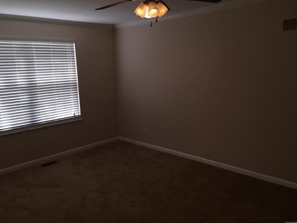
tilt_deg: -10.9
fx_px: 257
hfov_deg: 60.0
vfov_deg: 46.8
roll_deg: +1.7
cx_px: 146
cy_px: 111
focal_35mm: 30
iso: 32
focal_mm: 4.15
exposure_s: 1/37
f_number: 2.2
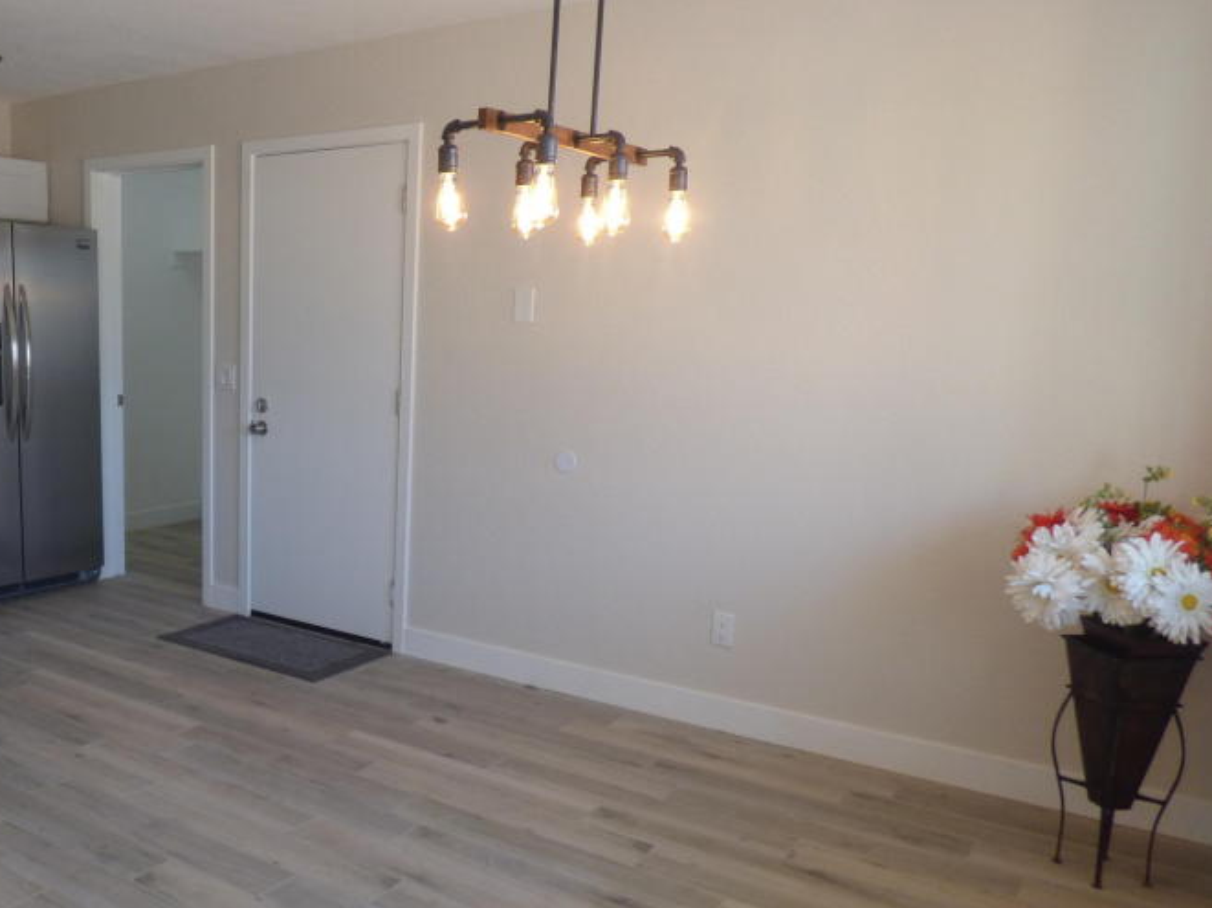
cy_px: 526
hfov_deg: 55.4
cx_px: 295
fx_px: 1085
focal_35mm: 31
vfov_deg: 45.2
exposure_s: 1/60
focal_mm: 3.58
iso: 125
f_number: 2.8
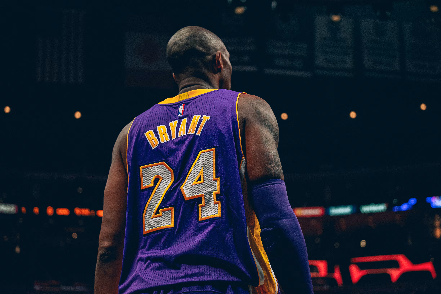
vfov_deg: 18.2
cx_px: 220
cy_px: 147
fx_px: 919
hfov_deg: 27.0
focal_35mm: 75
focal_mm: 50
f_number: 2.8
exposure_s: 1/500
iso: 2500
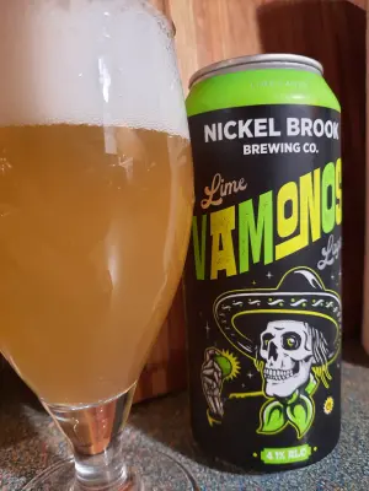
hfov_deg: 54.9
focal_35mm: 25
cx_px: 184
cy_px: 246
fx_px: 355
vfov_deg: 69.4
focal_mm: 4.6
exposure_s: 1/30
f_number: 2
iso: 320
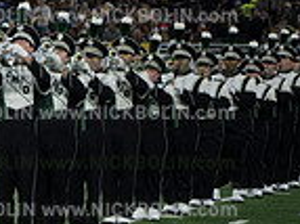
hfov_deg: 7.0
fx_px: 2373
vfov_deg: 5.4
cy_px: 114
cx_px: -256
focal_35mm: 274
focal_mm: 70
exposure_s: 1/1250
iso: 1250
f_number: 2.8
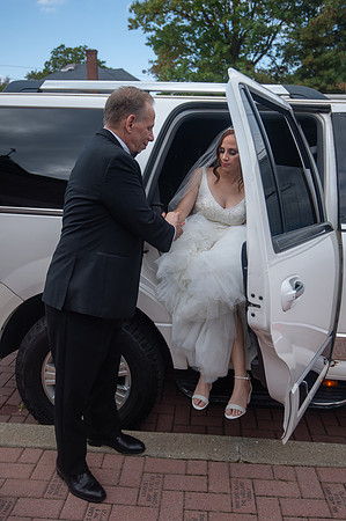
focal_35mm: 31
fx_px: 448
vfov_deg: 60.3
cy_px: 260
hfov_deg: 42.2
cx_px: 173
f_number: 4
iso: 400
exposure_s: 1/1250
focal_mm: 31
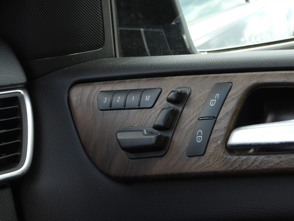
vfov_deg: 9.6
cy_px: 110
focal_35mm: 155
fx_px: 1317
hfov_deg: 12.7
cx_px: 147
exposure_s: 1/80
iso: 100
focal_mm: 27.9
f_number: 4
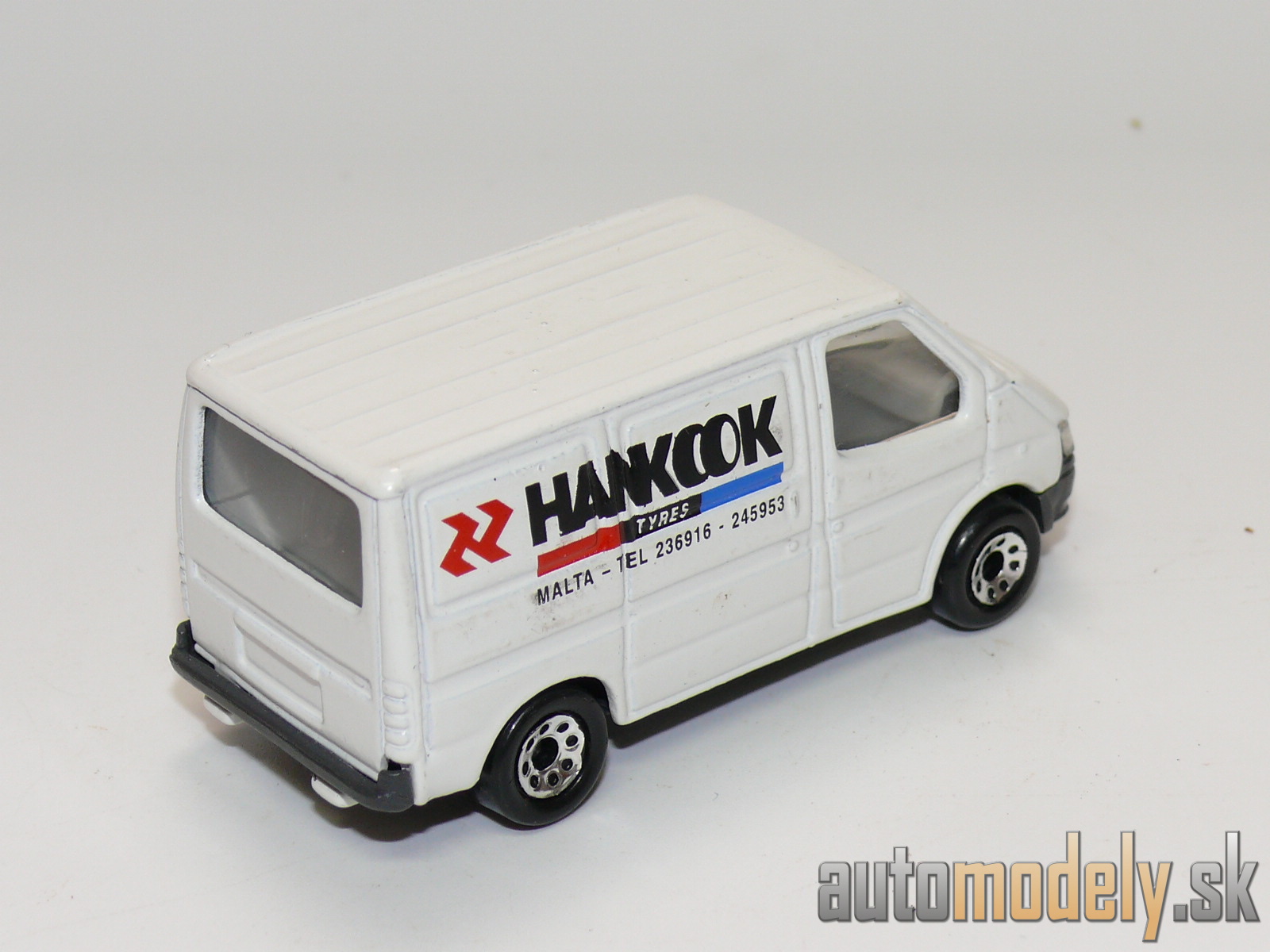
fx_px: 3559
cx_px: 635
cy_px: 476
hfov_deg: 20.2
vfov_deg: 15.2
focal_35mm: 97
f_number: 4
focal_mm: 13.1
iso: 100
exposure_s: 1/30
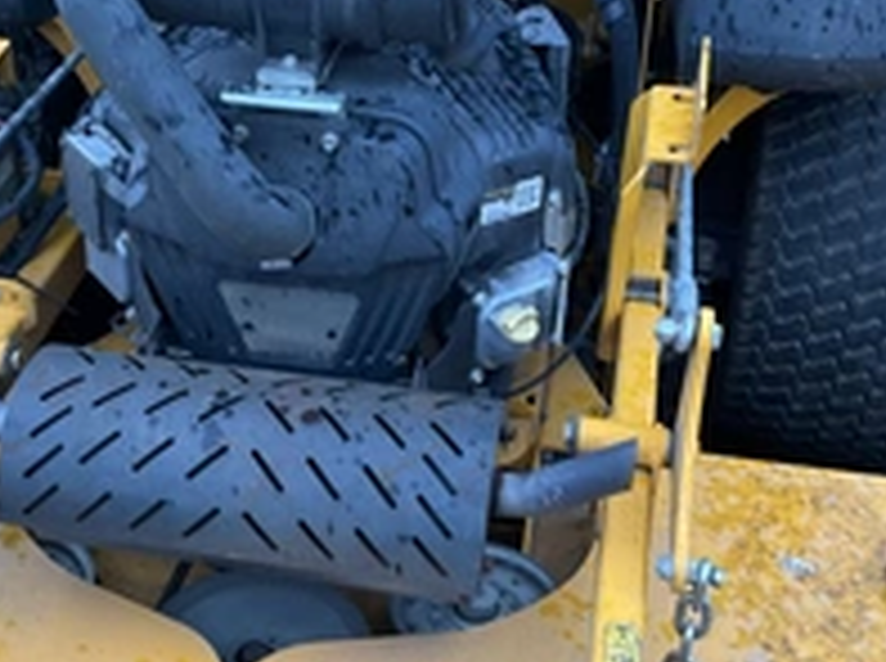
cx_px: 324
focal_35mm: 59
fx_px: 1507
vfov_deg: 24.7
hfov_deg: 32.6
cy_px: 288
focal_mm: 3
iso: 64
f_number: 1.8
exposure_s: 1/122
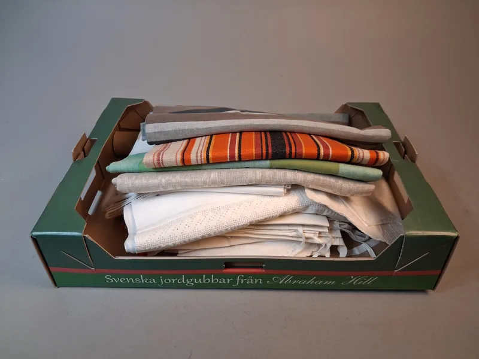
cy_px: 180
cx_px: 240
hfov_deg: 65.3
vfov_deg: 51.4
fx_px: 374
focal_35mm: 27
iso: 250
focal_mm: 4
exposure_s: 1/50
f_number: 1.8
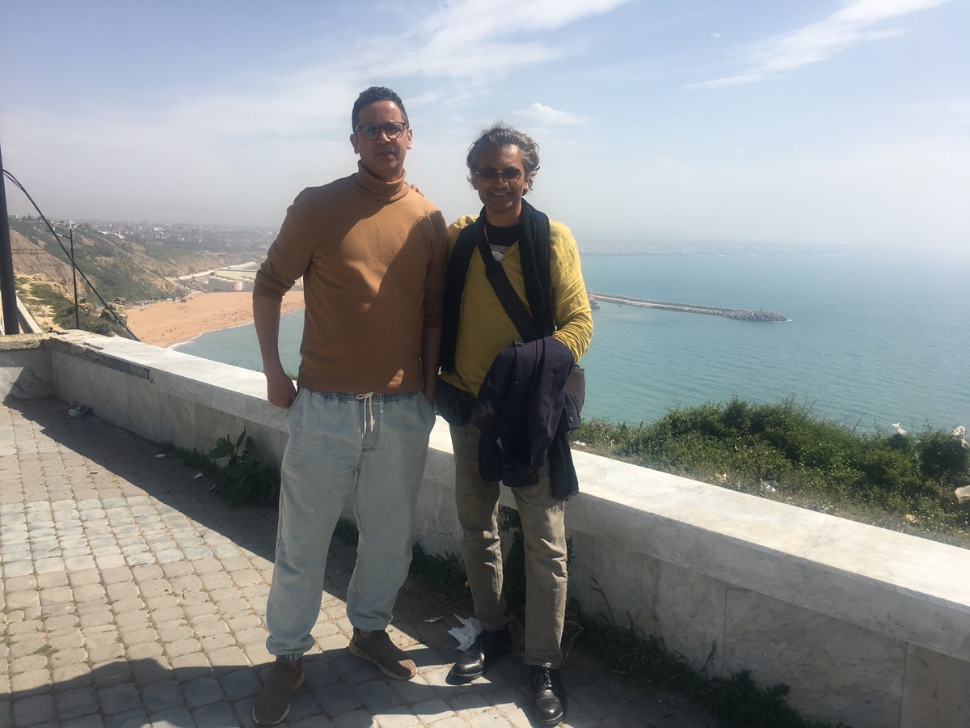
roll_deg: -0.8
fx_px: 813
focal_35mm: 29
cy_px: 364
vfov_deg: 48.2
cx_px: 485
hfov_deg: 61.7
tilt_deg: -6.9
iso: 25
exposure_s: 1/1876
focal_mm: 4.15
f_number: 2.2
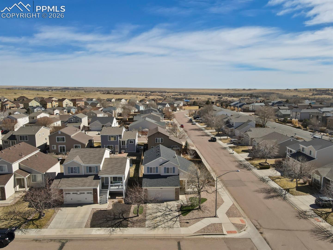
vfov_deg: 56.8
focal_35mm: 24
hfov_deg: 71.6
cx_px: 166
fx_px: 231
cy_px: 125
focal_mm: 4.5
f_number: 2.8
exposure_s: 1/640
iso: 100
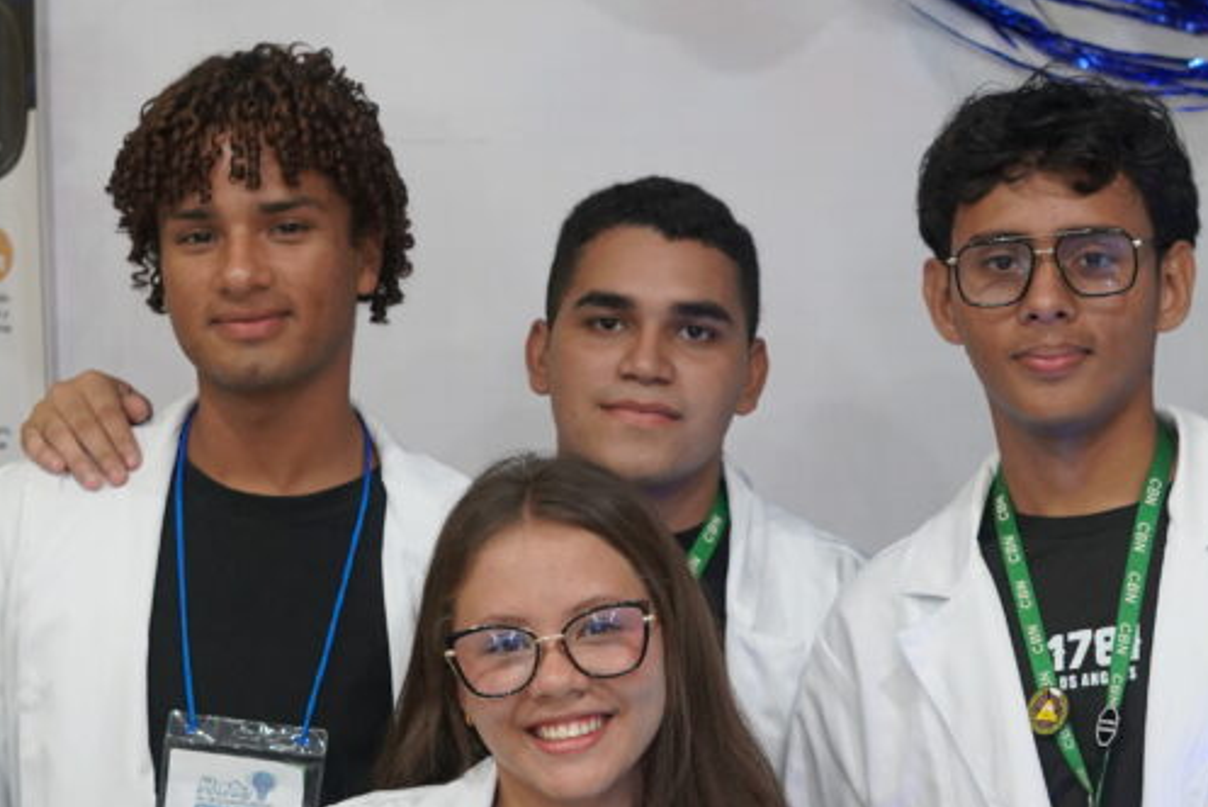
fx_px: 3458
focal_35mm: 103
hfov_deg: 19.8
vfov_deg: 13.2
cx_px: 620
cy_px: 709
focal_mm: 50
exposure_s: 1/160
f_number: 4
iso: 2500
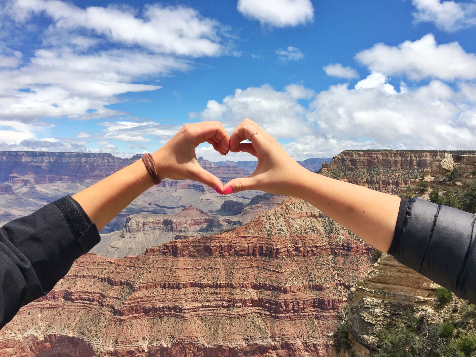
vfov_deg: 48.2
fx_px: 399
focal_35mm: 29
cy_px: 178
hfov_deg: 61.7
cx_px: 238
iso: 25
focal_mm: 4.15
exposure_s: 1/2198
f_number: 2.2
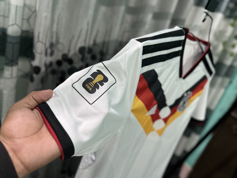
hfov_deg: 67.3
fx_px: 178
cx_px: 118
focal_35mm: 26
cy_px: 89
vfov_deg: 53.1
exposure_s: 1/60
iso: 250
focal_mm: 5.7
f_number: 1.5
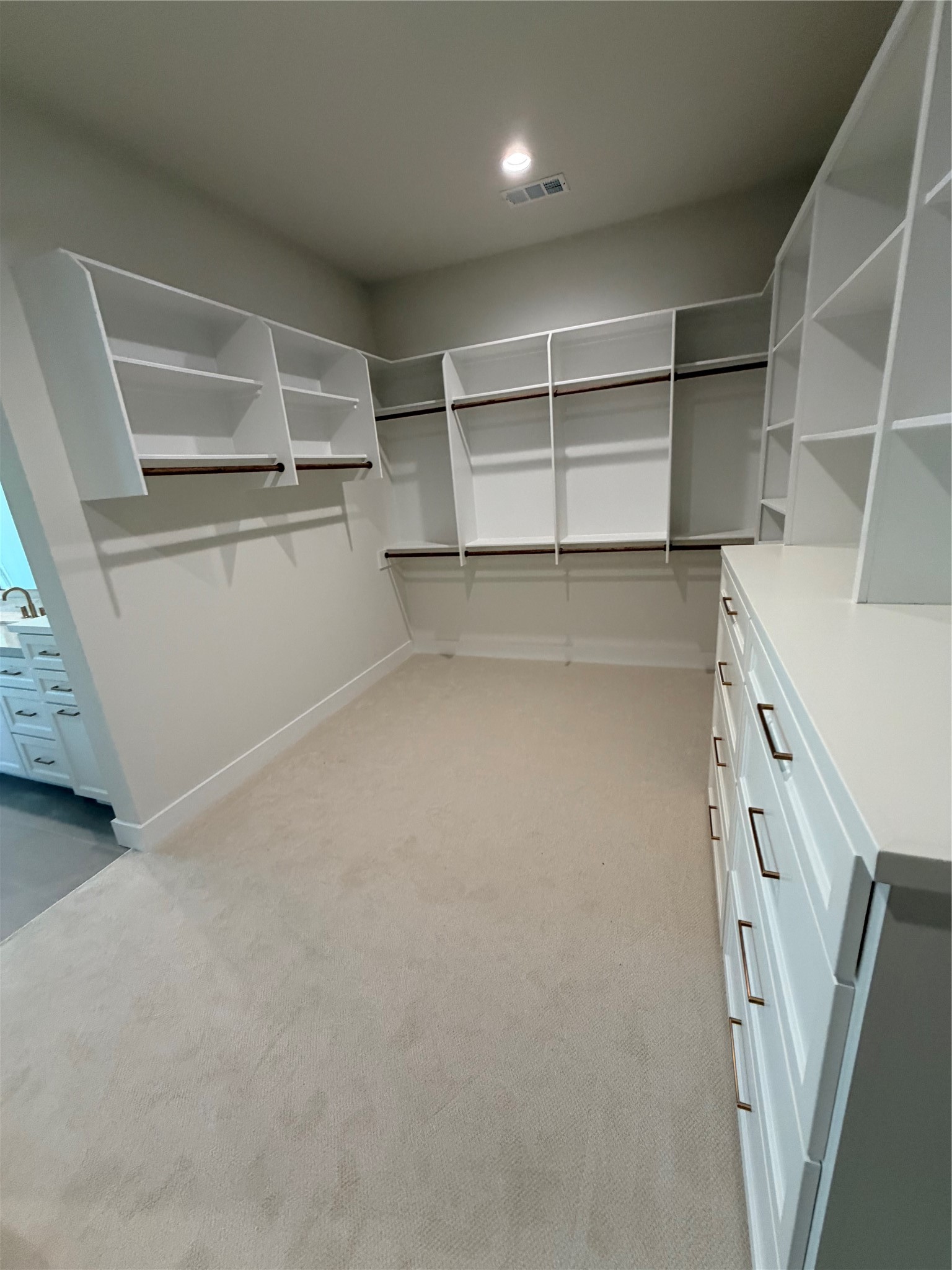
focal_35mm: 14
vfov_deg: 102.1
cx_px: 476
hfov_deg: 85.7
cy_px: 635
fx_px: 513
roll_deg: +5.6
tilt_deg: -16.4
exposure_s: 1/120
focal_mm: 2.22
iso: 320
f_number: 2.2
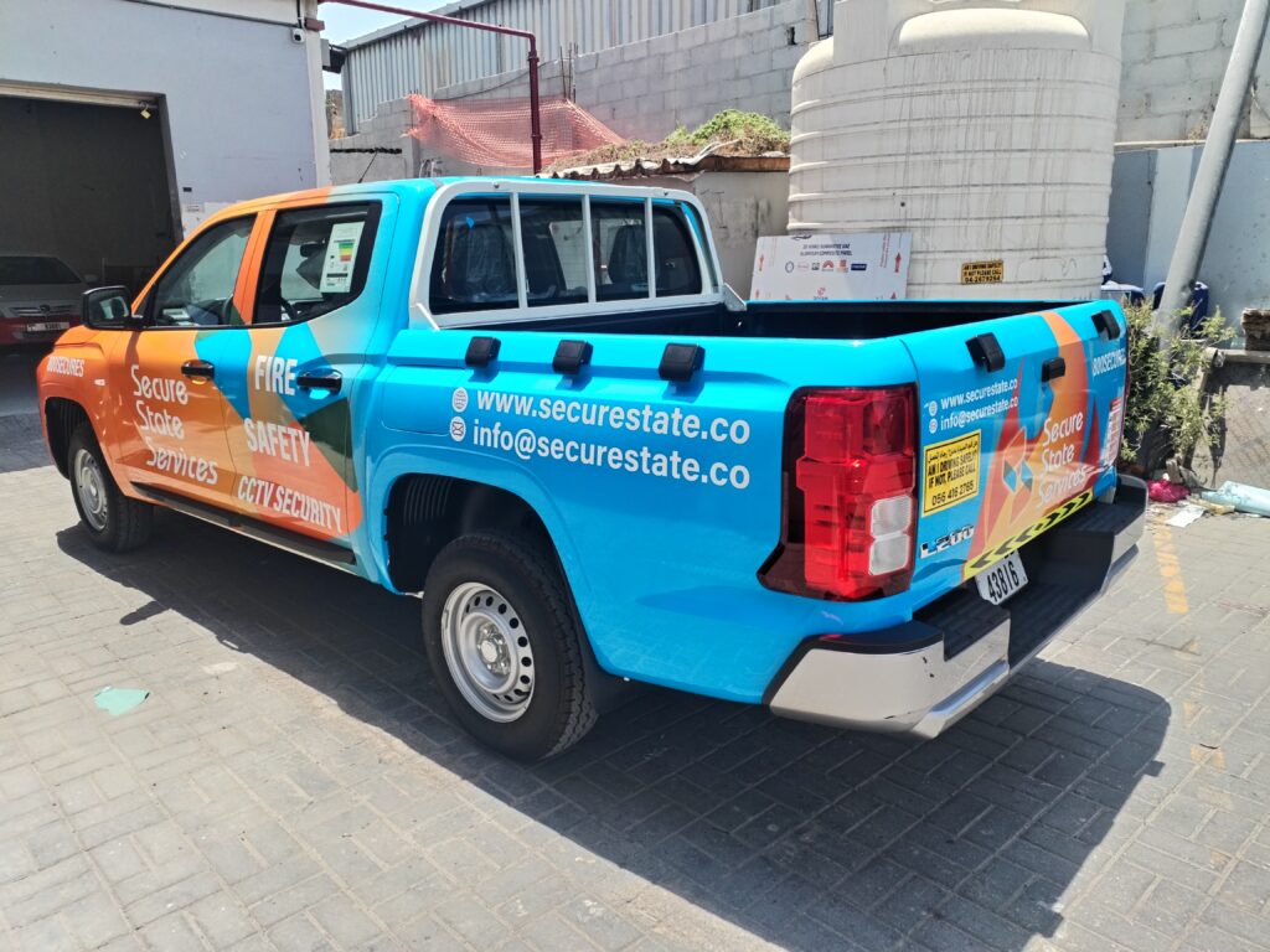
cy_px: 476
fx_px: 954
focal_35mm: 26
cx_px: 635
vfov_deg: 53.1
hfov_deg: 67.3
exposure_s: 1/630
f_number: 1.8
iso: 100
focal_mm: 4.75
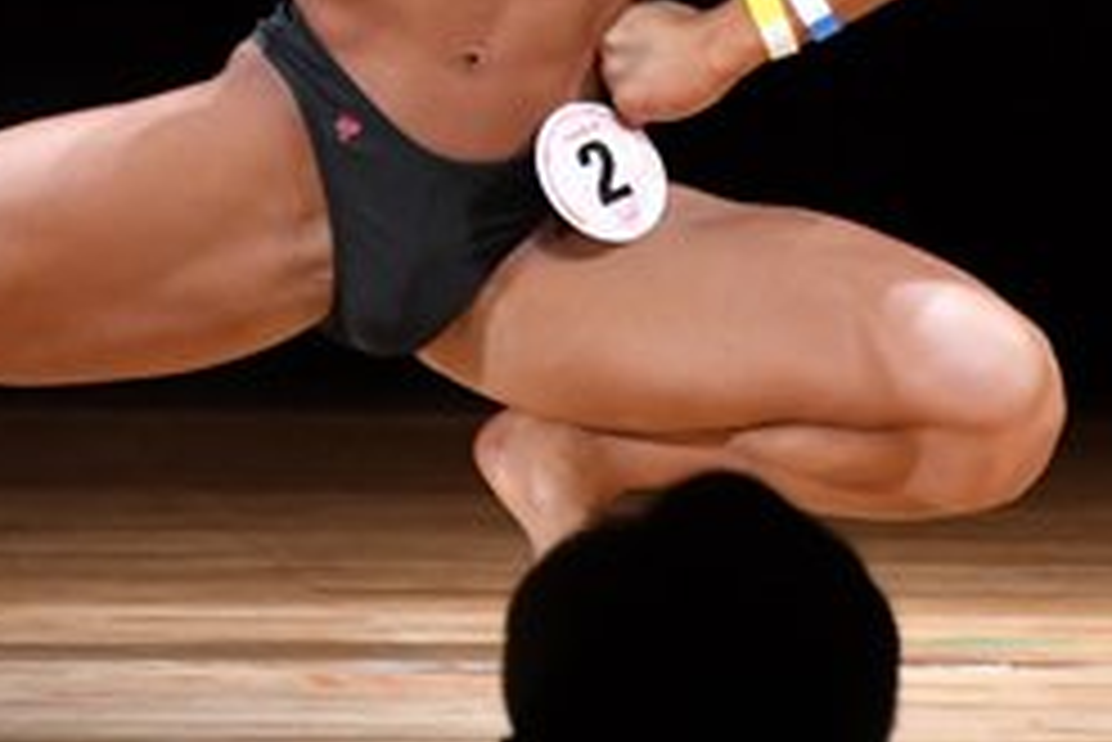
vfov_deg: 1.4
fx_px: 30535
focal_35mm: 988
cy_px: -252
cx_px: 272
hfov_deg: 2.1
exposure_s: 1/400
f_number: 5.6
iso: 3200
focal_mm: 210
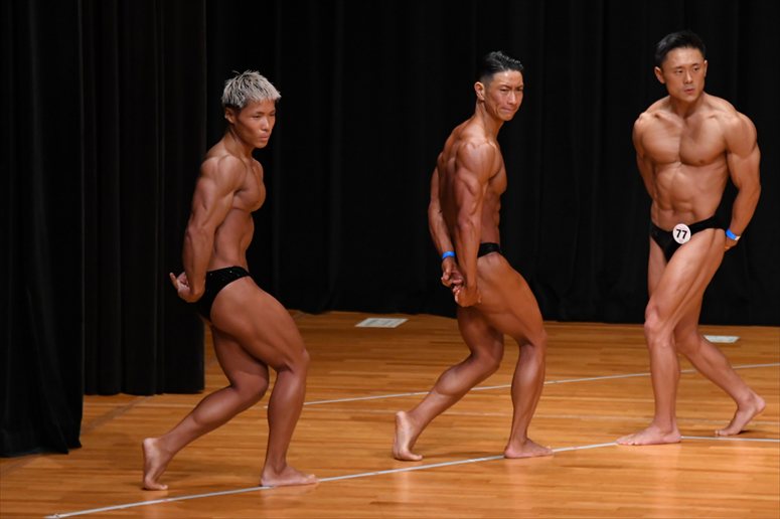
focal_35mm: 285
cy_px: 260
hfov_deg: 7.2
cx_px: 390
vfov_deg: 4.8
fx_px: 6172
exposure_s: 1/400
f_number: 5.6
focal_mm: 190
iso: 4000
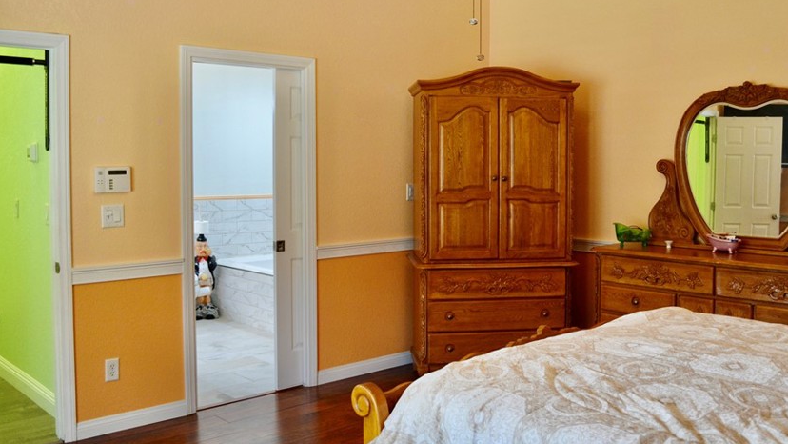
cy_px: 191
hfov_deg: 56.4
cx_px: 455
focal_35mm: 35
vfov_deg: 33.7
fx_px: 731
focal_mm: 18
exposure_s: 1/50
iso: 400
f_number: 3.5
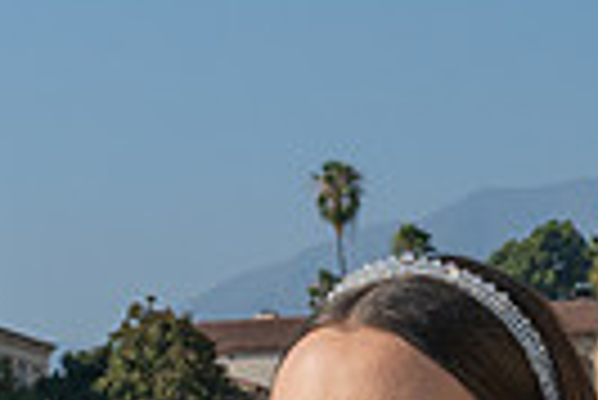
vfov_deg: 6.4
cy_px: 757
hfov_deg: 9.8
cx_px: 189
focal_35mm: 209
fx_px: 3475
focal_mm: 48
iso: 200
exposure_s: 1/200
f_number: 18
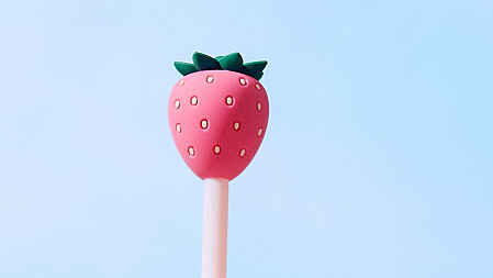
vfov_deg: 4.6
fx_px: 3322
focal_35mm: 254
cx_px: 208
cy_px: 734
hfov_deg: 8.5
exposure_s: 1/200
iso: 100
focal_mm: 60
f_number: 5.6
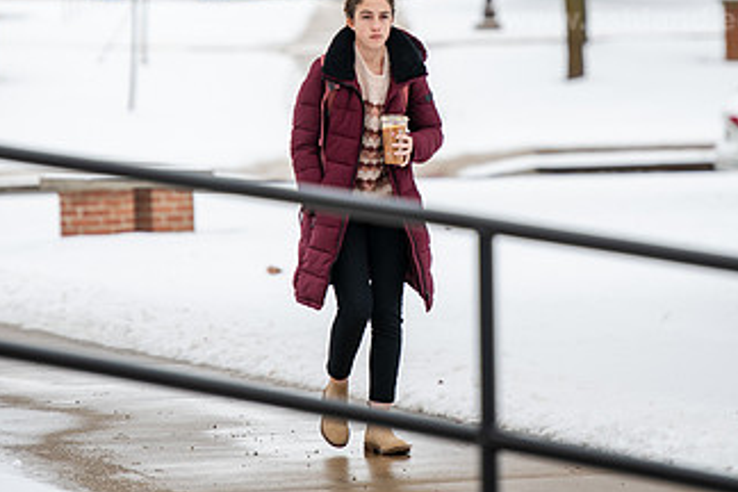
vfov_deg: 4.2
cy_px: 67
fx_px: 6785
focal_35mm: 331
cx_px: 399
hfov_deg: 6.2
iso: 125
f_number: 3.5
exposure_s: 1/640
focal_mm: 185
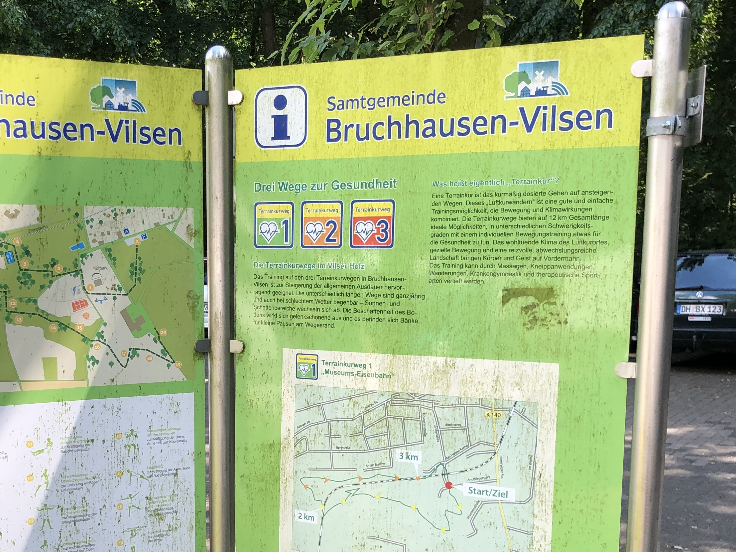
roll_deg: +0.2
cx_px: 259
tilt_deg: -8.7
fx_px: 1084
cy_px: 392
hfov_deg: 37.2
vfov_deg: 28.3
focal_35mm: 51
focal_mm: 4
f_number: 1.8
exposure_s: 1/282
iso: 20
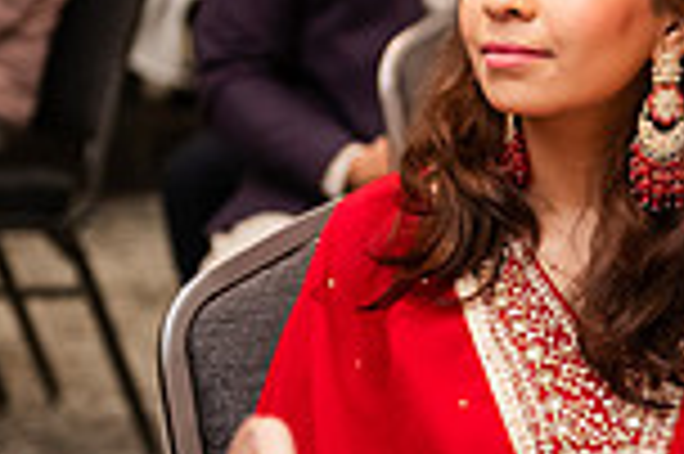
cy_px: 97
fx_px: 4213
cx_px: 576
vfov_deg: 6.2
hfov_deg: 9.3
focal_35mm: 222
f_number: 2.8
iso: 2000
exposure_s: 1/200
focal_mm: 58
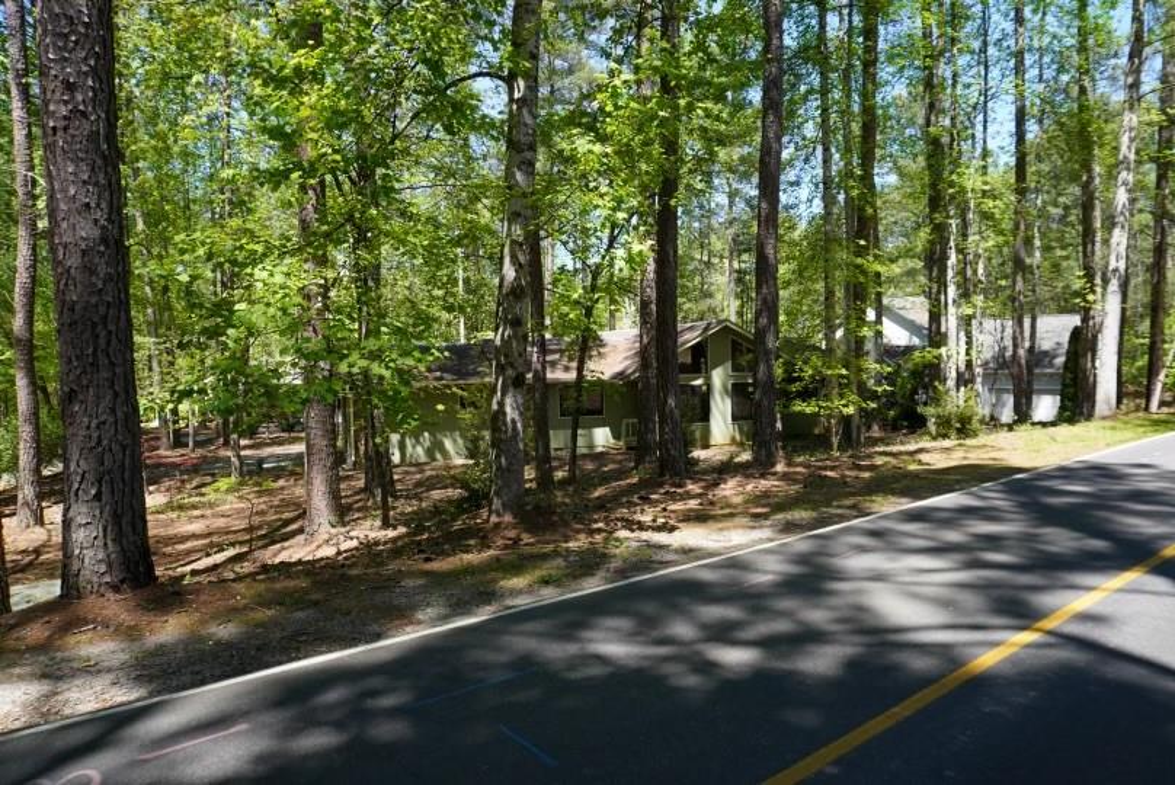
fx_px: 784
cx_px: 588
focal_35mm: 24
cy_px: 392
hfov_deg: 73.7
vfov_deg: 53.2
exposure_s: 1/200
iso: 250
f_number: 7.1
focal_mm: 16
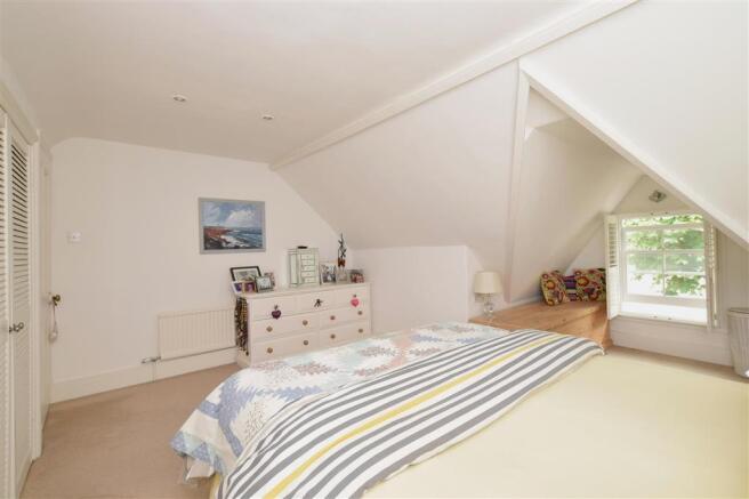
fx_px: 312
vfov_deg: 77.3
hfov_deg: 100.4
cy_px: 250
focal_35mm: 15
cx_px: 374
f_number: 9
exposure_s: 1/3
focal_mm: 10
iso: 500
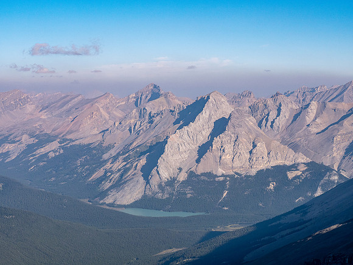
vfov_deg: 18.4
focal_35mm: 80
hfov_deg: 24.4
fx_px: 816
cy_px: 132
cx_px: 176
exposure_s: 1/320
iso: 200
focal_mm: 40
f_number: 8
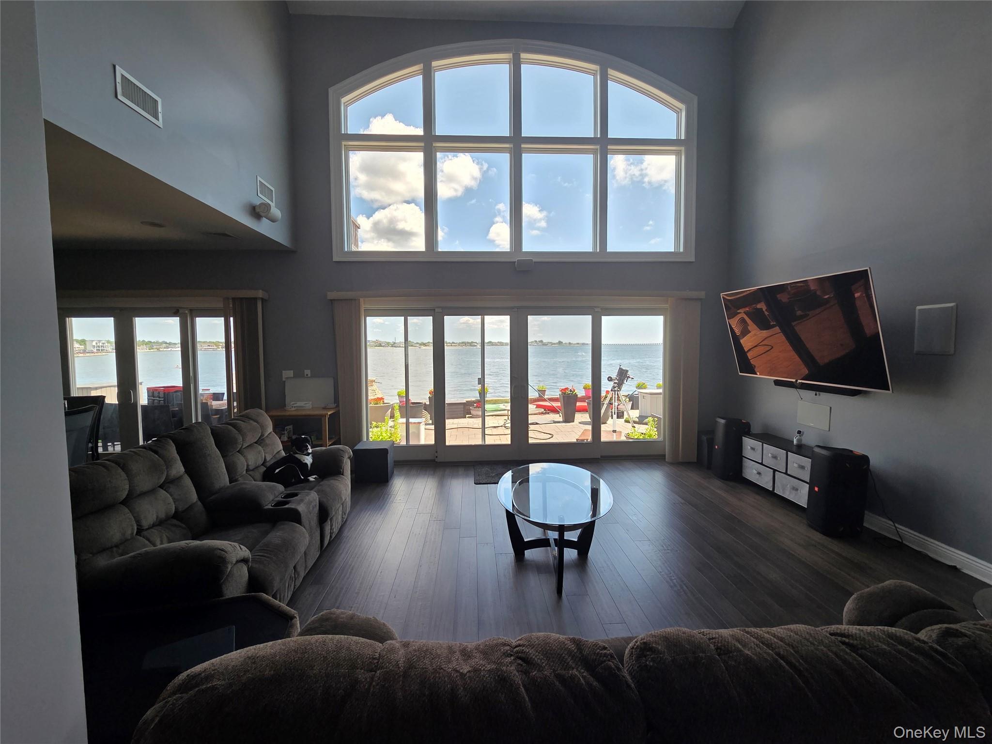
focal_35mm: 13
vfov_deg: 89.9
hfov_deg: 106.2
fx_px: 373
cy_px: 372
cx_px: 496
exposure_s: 1/374
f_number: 2.2
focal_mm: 2.2
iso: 50
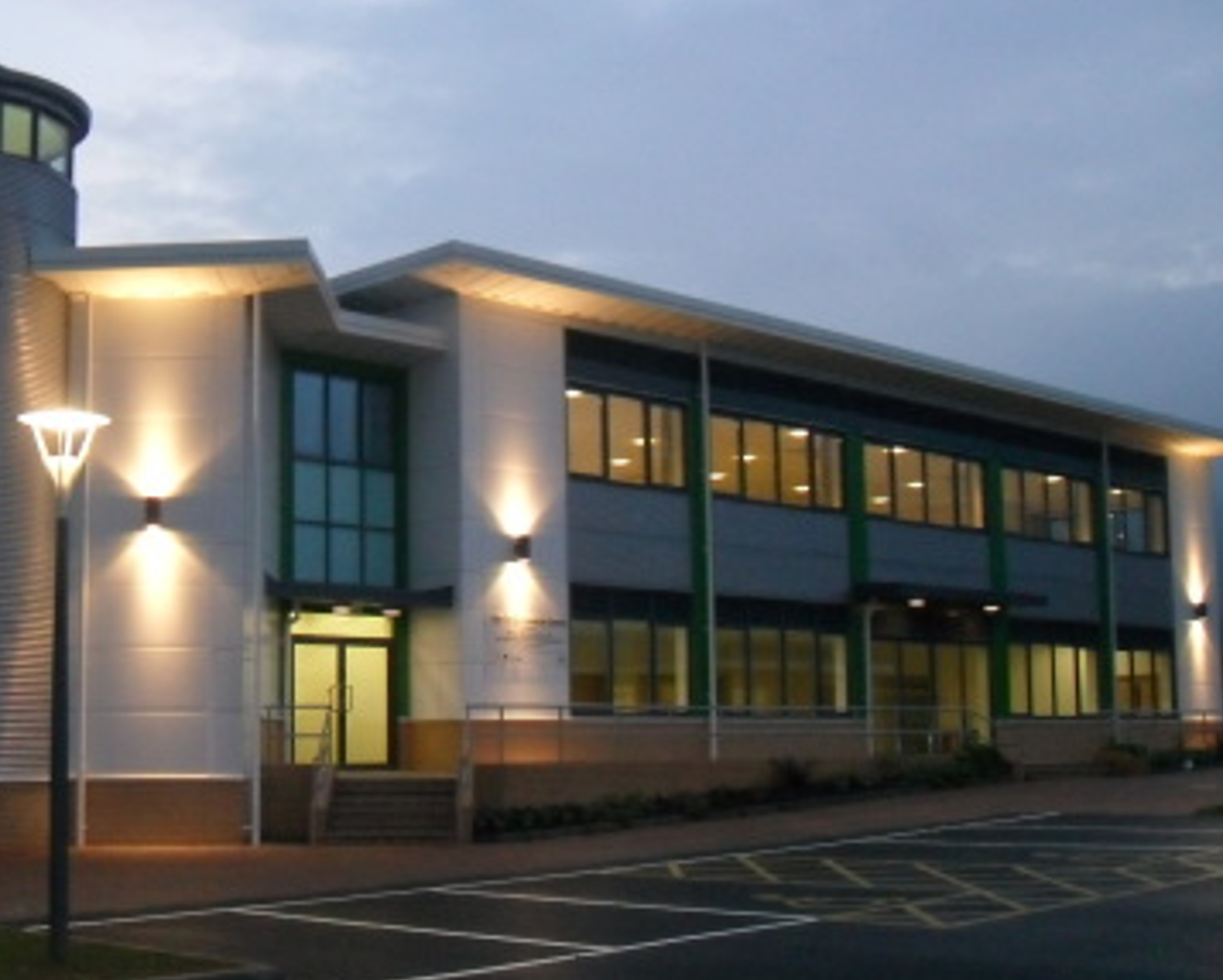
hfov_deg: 37.6
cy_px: 555
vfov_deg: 30.8
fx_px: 1775
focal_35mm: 49
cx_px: 394
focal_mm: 6.2
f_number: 2.8
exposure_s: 1/45
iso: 400
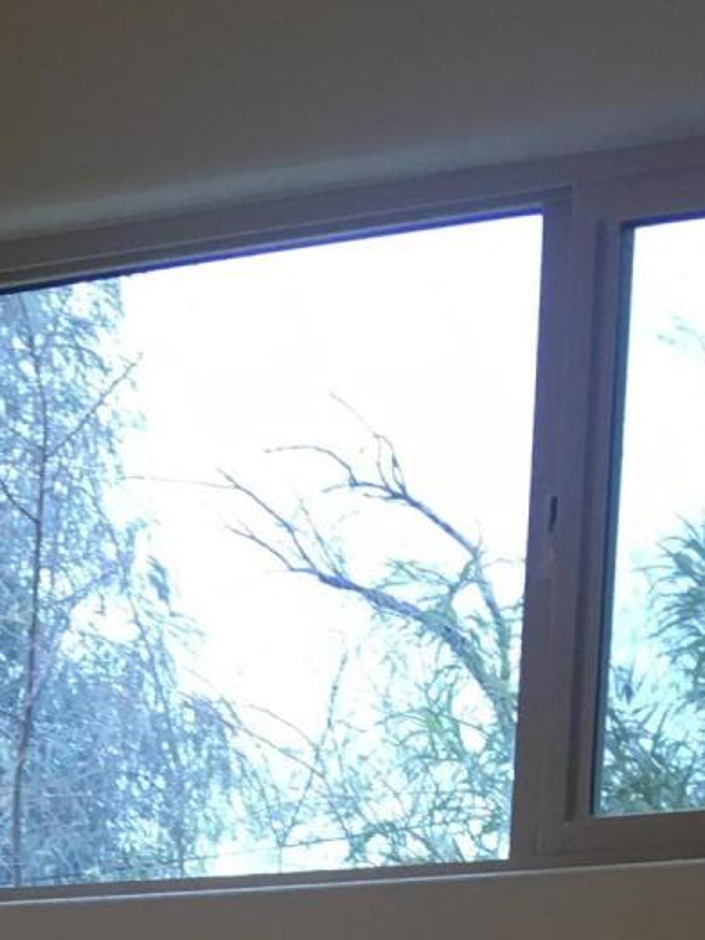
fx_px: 3015
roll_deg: -1.1
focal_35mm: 111
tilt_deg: -5.7
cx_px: -252
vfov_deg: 15.1
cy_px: 1761
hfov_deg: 12.8
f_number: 2.2
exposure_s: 1/40
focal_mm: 4.15
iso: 32
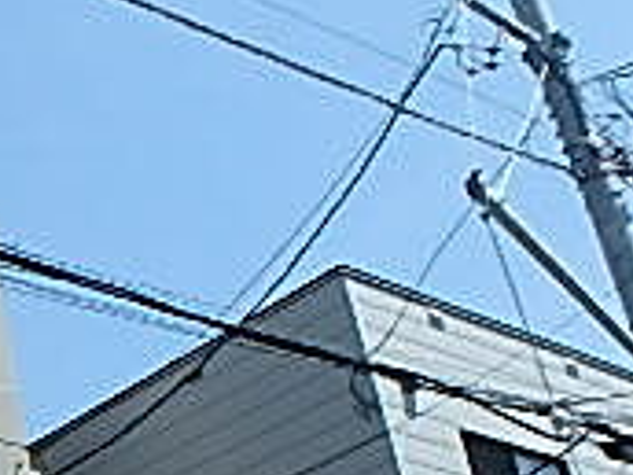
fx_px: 1426
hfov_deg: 19.8
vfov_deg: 18.1
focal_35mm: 78
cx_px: -445
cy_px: 552
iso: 125
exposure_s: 1/400
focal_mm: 3.7
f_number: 6
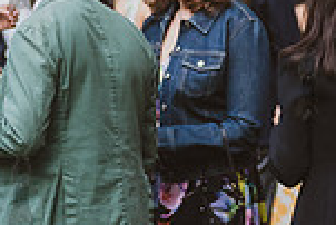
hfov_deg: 5.4
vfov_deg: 3.6
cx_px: 20
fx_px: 3587
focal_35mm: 384
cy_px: -28
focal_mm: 100
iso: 1000
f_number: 3.2
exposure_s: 1/1250
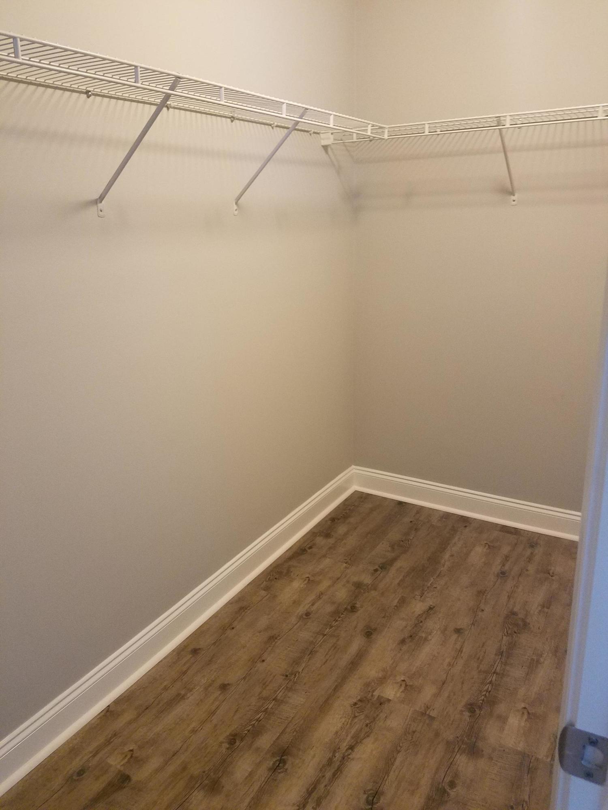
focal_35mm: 26
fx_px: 609
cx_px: 304
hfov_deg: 53.1
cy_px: 405
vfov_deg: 67.3
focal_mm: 4.2
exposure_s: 1/24
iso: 200
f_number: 1.7
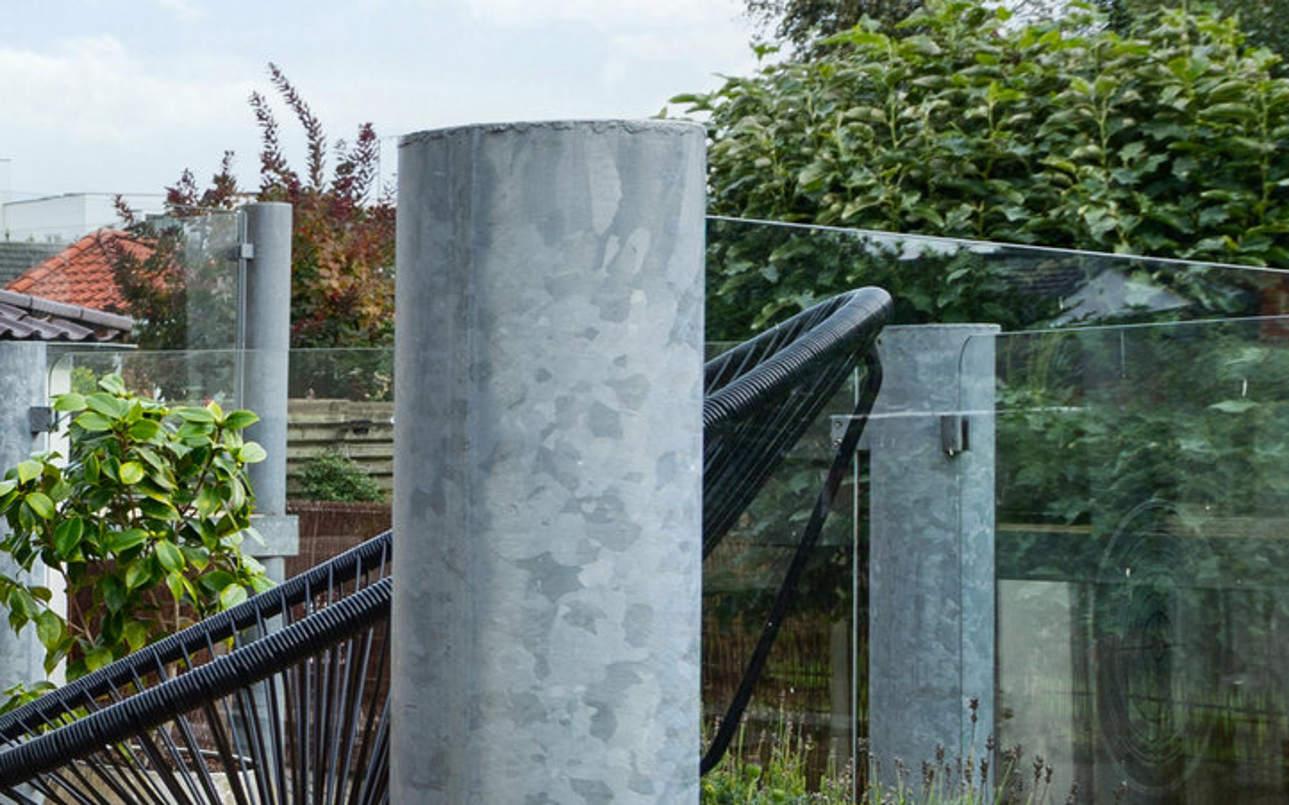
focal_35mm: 72
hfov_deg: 20.7
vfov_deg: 18.1
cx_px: -977
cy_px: 421
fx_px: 2529
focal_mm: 17
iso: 250
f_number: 10
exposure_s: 1/100
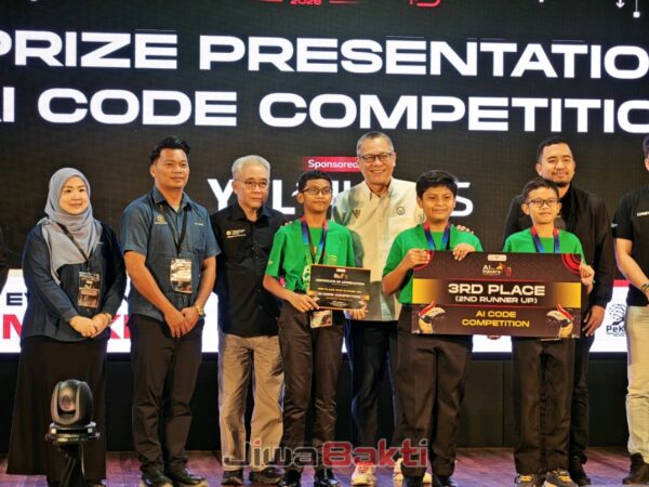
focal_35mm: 89
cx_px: 324
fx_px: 1669
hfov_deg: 22.0
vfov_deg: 16.6
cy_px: 244
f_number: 2.6
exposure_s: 1/96.2
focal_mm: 15.38
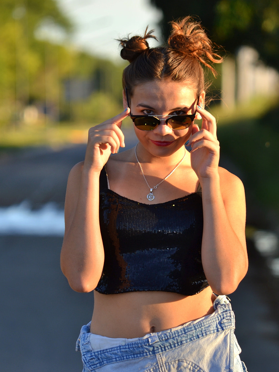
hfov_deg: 4.8
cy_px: 234
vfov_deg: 6.3
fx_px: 3361
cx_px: 150
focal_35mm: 313
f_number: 5.6
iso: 100
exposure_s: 1/160
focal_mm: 165
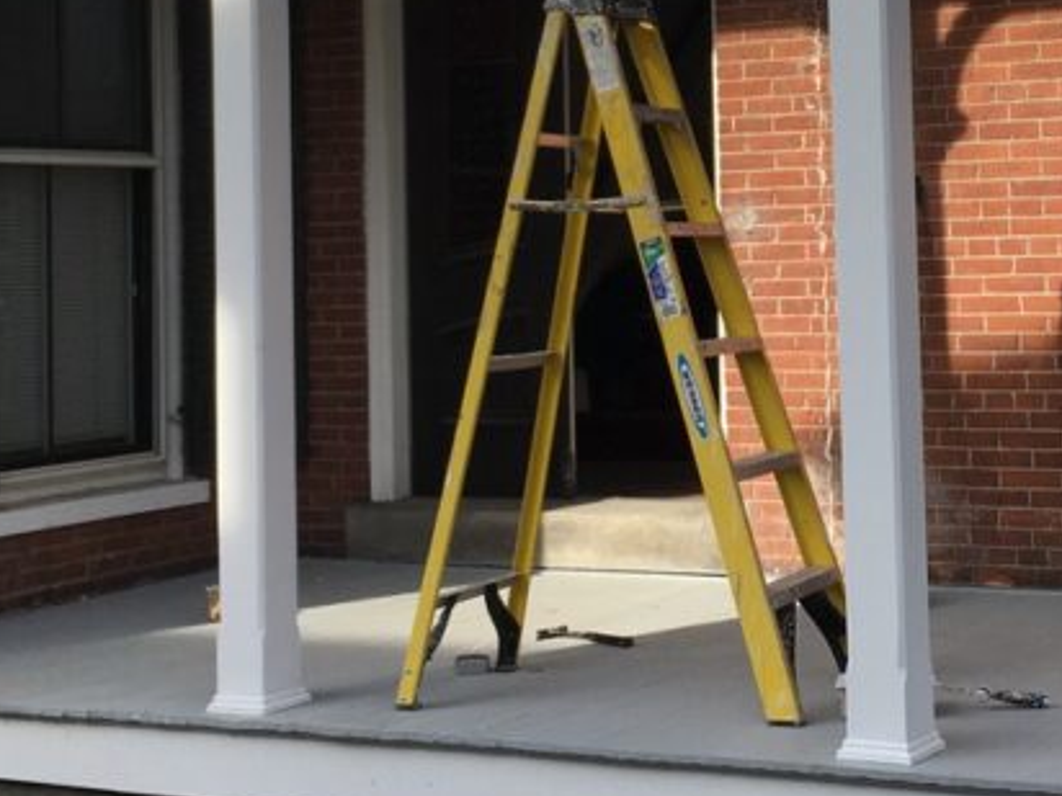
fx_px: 2209
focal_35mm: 72
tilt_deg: +2.5
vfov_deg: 20.2
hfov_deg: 26.5
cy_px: 131
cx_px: 866
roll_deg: +1.0
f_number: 2.2
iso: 25
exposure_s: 1/845
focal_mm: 4.15
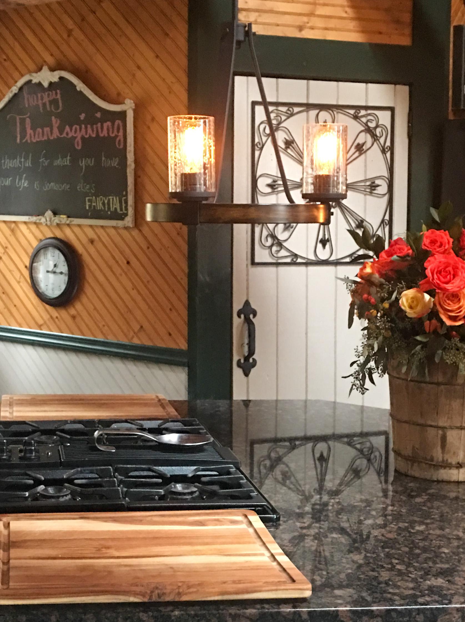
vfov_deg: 35.1
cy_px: 537
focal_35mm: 52
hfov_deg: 27.4
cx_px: 372
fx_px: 934
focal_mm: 4.15
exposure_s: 1/4
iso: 80
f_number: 2.2
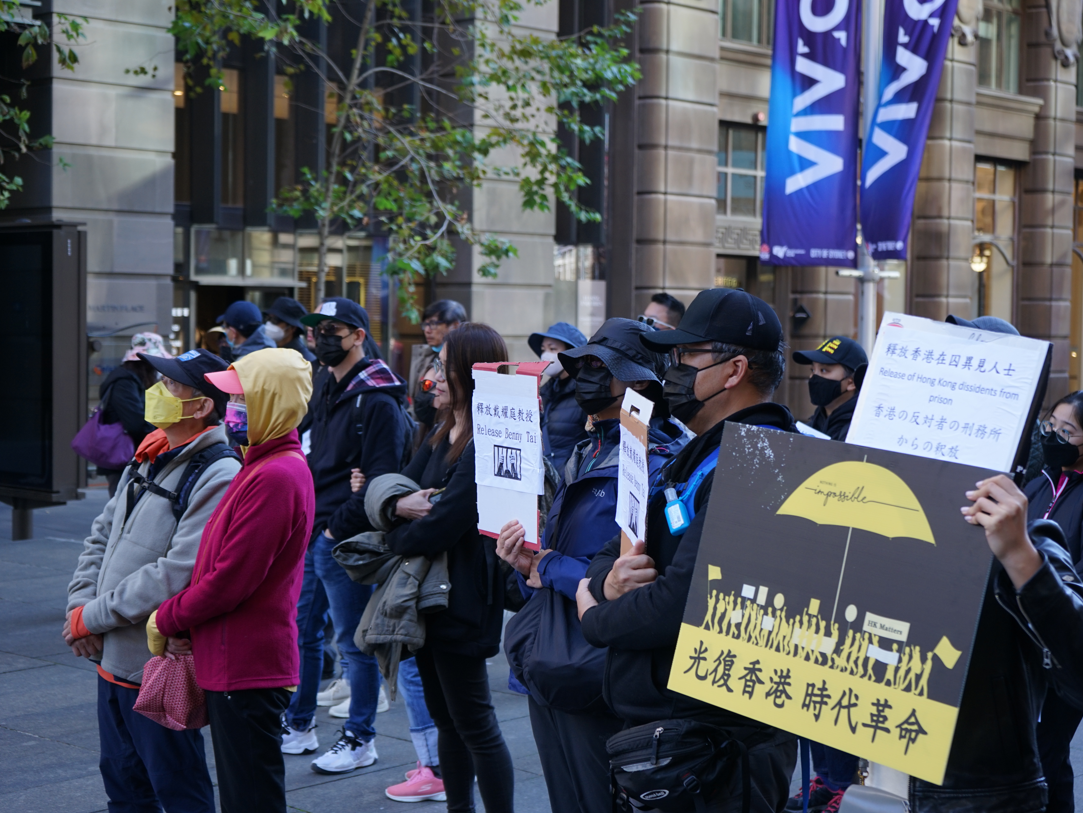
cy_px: 407
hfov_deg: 33.2
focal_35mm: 58
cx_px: 612
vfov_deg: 25.2
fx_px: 1815
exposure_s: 1/60
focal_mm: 53
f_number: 5
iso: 320
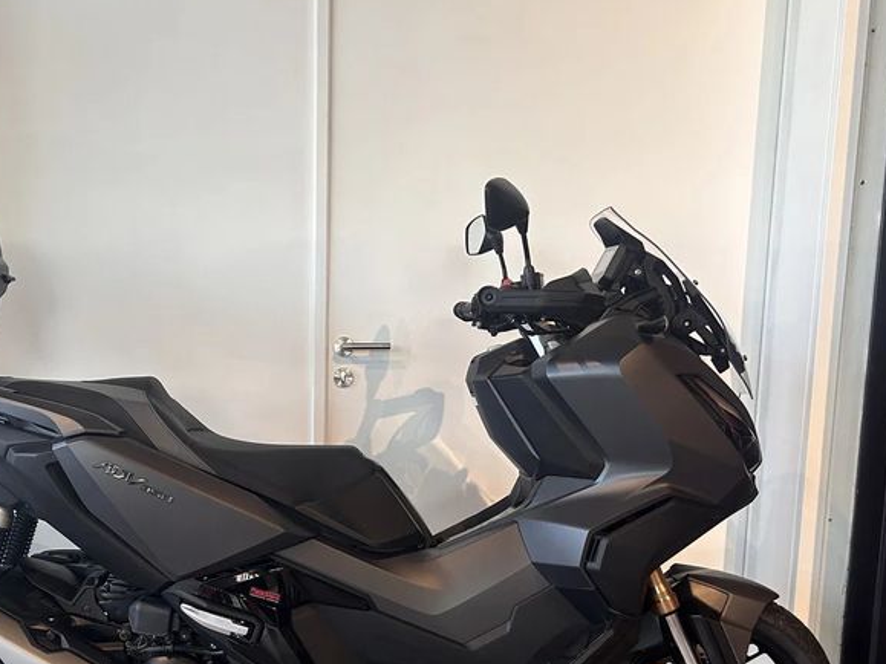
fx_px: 1177
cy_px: 571
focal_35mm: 46
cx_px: 295
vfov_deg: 30.4
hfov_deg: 40.7
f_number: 1.5
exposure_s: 1/121
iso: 64
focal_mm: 5.7
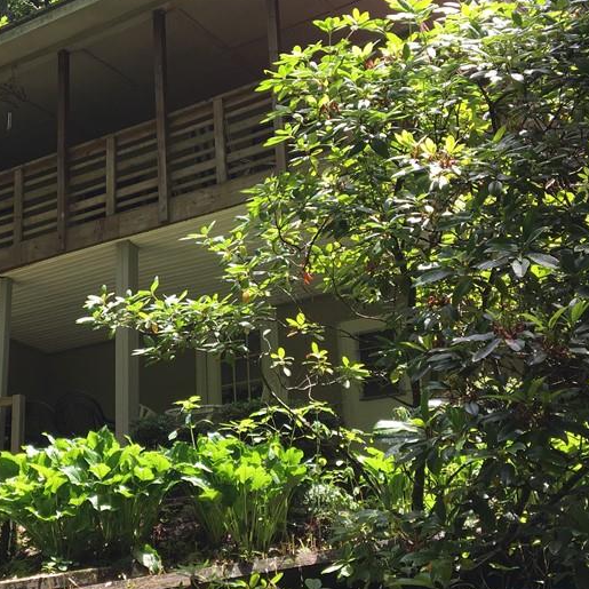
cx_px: 140
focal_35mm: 51
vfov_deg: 33.4
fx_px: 982
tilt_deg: +21.4
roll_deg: -0.9
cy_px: 303
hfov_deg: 32.7
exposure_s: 1/301
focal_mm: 4.15
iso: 25
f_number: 2.2
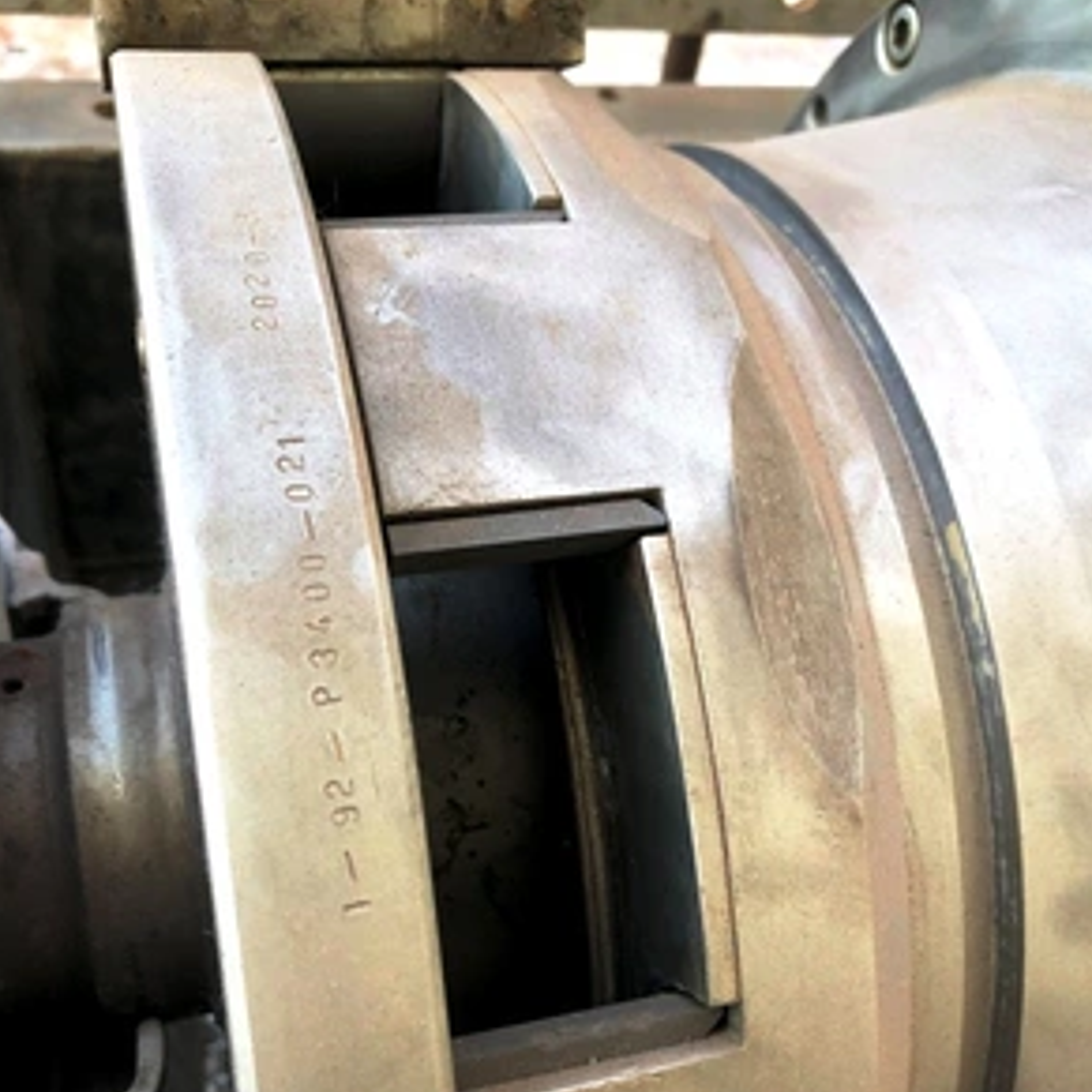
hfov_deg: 48.4
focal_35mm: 34
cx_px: 552
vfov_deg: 48.2
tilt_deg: -51.8
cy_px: 638
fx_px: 1213
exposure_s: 1/120
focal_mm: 3.99
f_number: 1.8
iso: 40
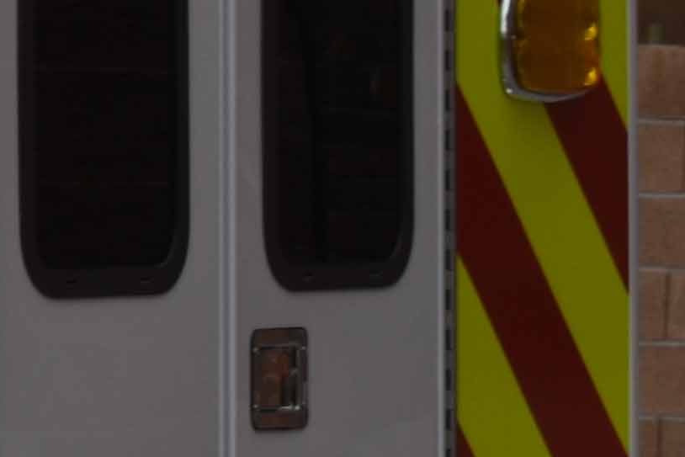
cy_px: 364
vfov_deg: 3.3
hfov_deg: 4.6
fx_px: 7993
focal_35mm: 420
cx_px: -1549
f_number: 7.1
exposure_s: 1/200
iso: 100
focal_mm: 38
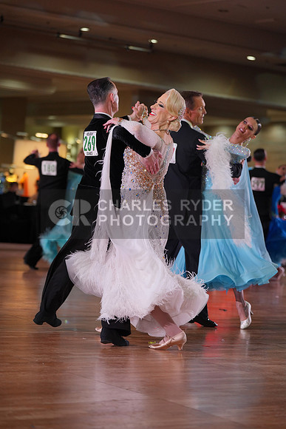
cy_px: 214
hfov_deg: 13.7
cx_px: 143
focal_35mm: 100
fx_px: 1191
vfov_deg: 20.4
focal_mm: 100
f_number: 2.8
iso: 640
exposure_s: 1/500
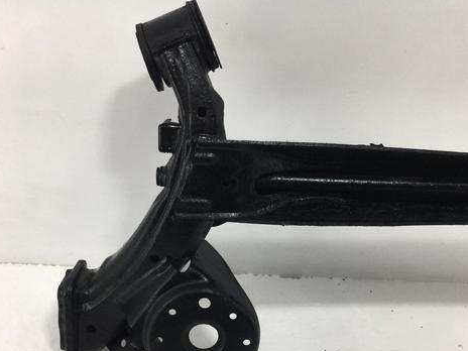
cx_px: 229
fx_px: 541
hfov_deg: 46.8
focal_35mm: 40
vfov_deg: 35.6
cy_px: 233
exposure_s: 1/466
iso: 25
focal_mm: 4.15
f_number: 2.2
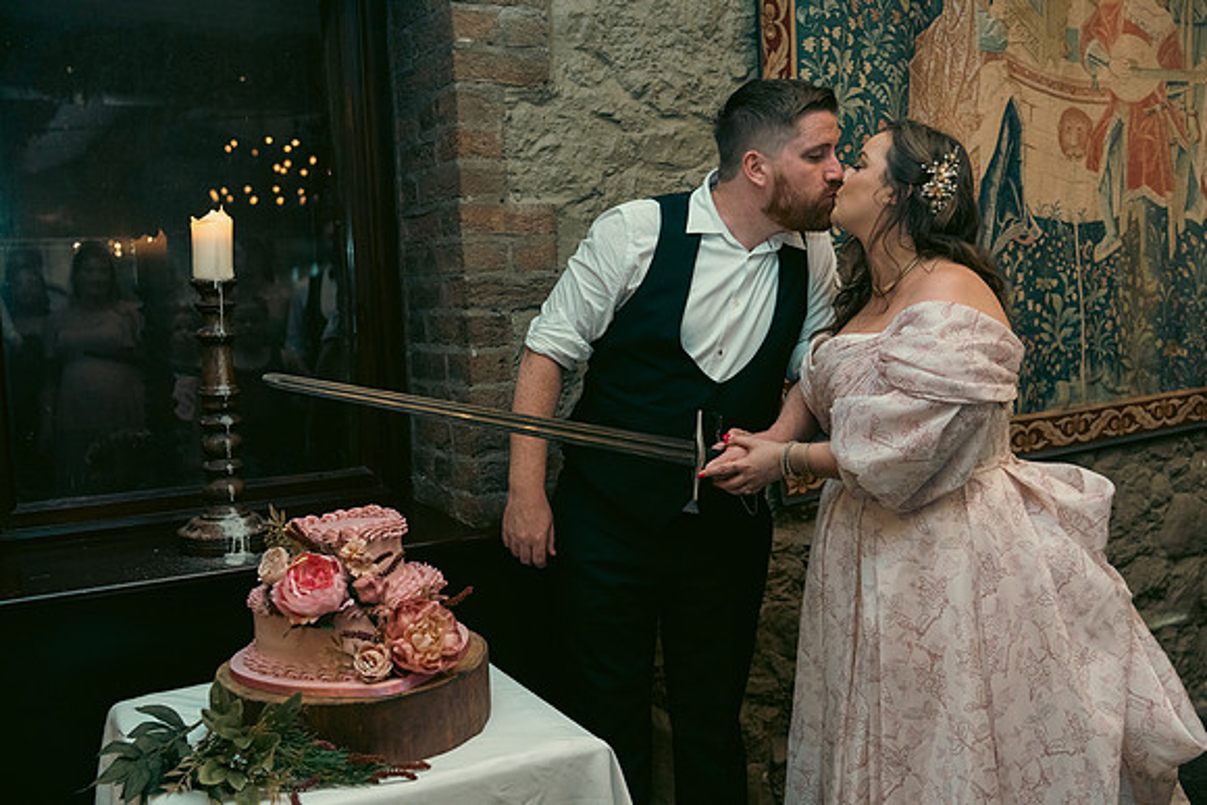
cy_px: 402
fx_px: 1174
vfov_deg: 37.9
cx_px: 604
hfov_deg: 54.4
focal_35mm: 35
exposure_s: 1/160
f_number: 3.5
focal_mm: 35
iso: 2500
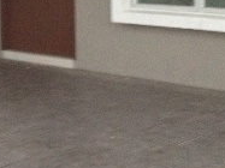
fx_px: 805
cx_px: 4
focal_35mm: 124
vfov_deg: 11.8
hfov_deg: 15.6
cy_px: 2
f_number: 2.4
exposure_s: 1/20
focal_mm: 4.28
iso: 400
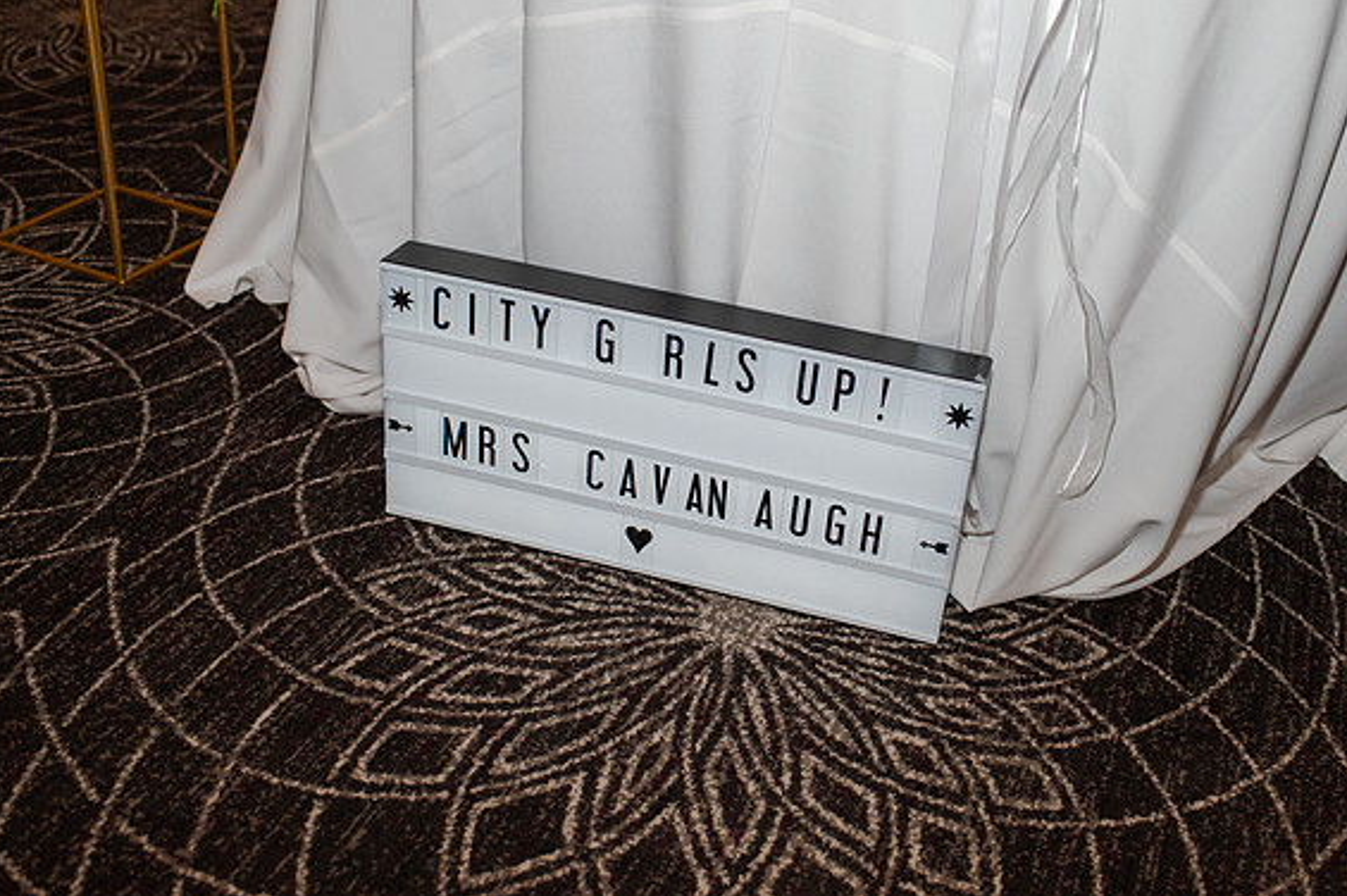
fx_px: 1571
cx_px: 728
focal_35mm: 42
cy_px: 420
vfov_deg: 31.8
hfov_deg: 46.4
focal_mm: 35
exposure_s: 1/200
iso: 800
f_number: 3.2
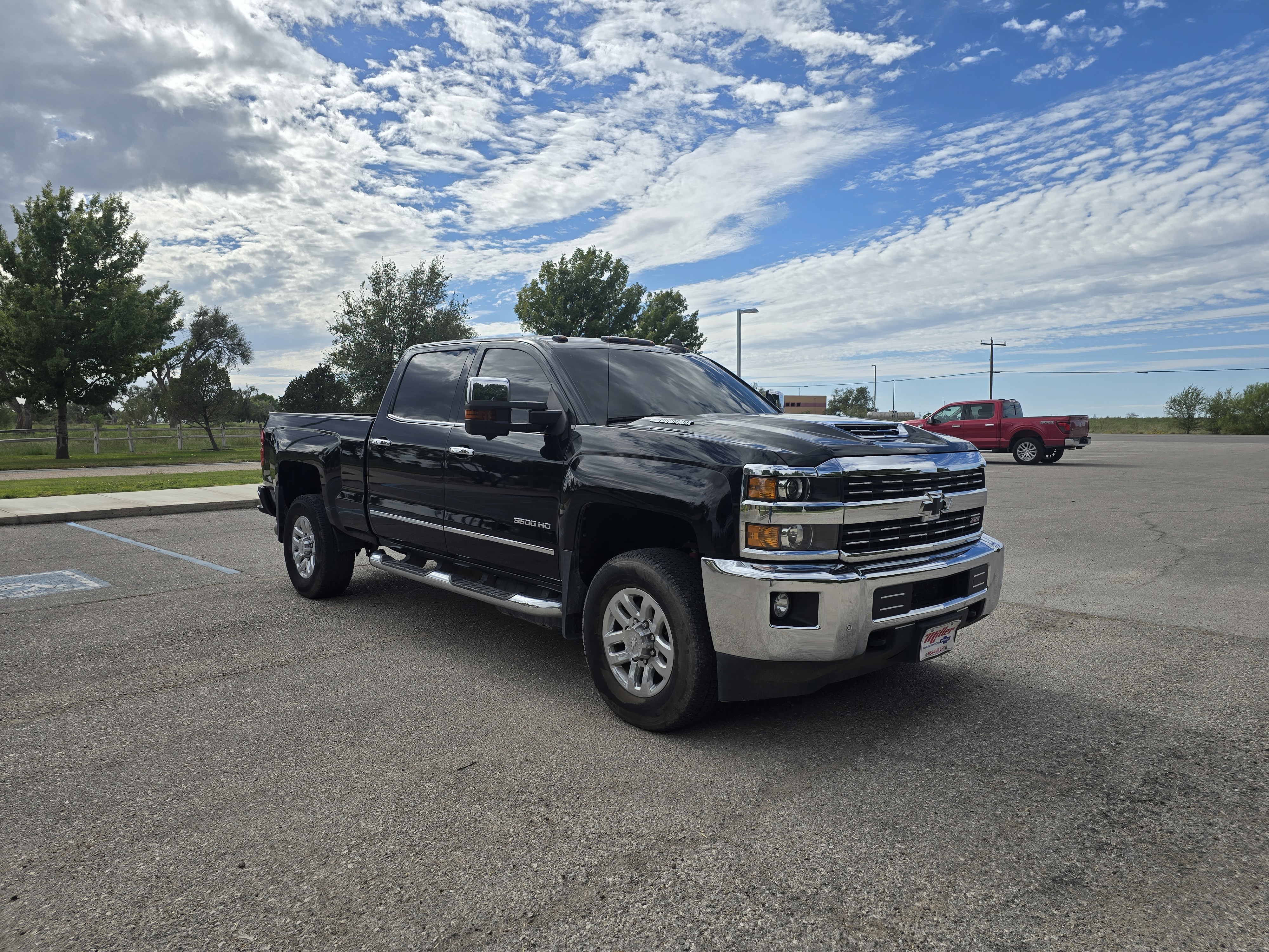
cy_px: 476
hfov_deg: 73.9
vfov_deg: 58.9
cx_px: 634
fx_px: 843
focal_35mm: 23
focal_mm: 6.3
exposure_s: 1/1272
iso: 12
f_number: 1.7
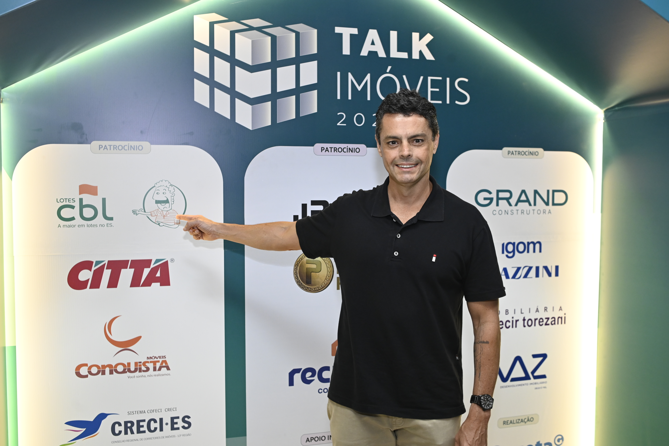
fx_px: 650
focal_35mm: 35
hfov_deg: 54.4
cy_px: 223
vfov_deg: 37.8
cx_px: 334
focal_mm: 35
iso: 2500
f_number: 4.5
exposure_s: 1/125
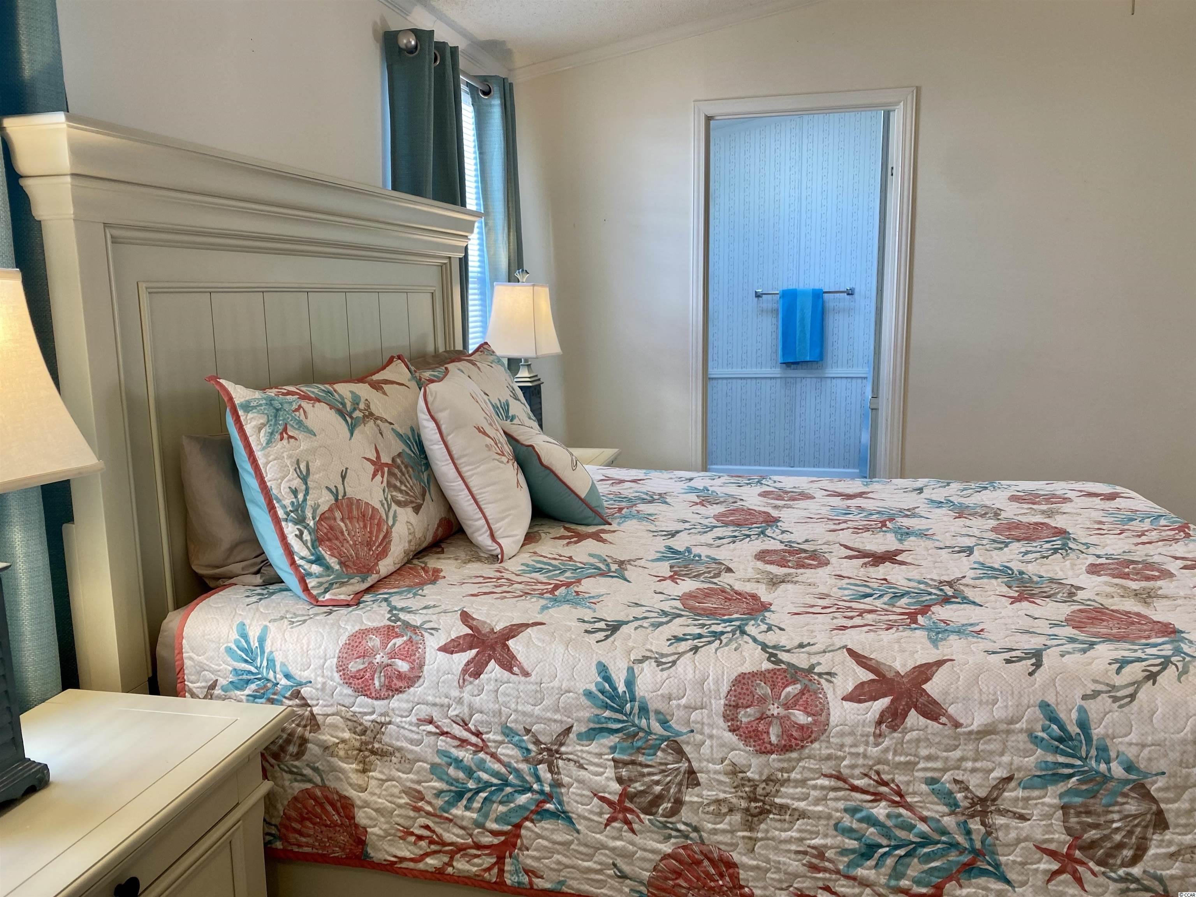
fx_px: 898
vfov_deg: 53.1
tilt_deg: -10.0
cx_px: 598
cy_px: 448
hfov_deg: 67.3
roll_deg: +0.3
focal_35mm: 26
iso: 100
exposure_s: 1/120
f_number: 1.8
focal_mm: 4.25
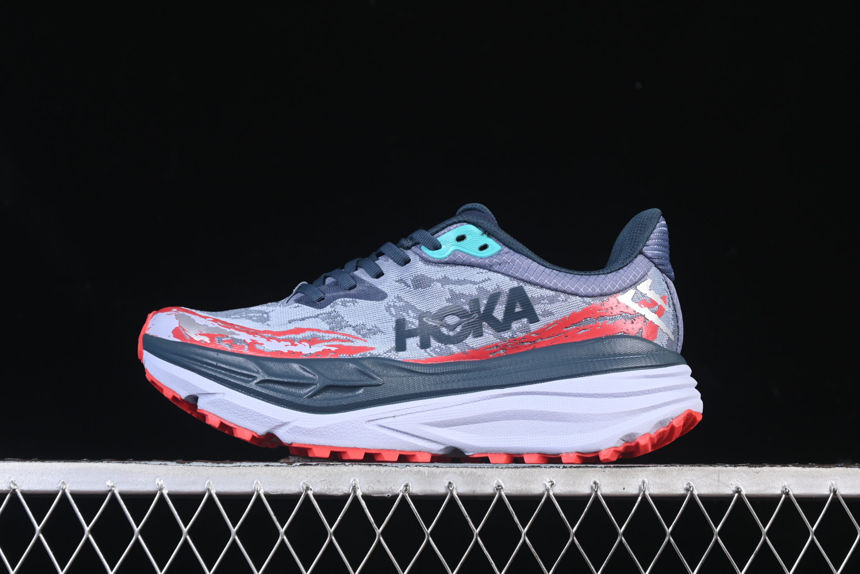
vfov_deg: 18.2
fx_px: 1792
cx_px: 430
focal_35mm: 75
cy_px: 287
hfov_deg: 27.0
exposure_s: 1/60
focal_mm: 50
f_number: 6.3
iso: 160
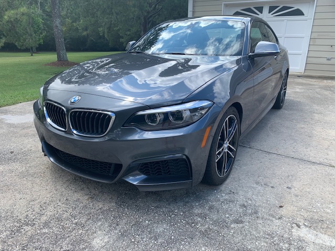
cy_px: 126
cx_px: 168
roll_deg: +0.9
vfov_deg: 53.1
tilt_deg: -19.9
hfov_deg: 67.3
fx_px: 252
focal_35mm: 26
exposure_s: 1/743
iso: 25
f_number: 1.8
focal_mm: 4.25
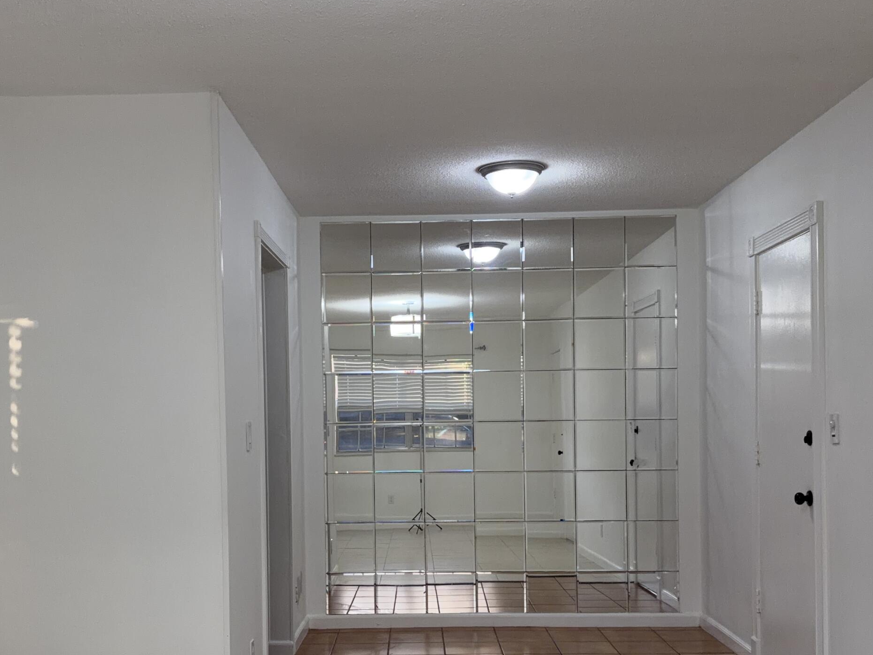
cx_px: 396
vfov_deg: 34.1
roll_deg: +1.1
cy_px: 432
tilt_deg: -0.8
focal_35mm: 42
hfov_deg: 44.7
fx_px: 1059
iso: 160
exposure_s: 1/120
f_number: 1.6
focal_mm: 5.96
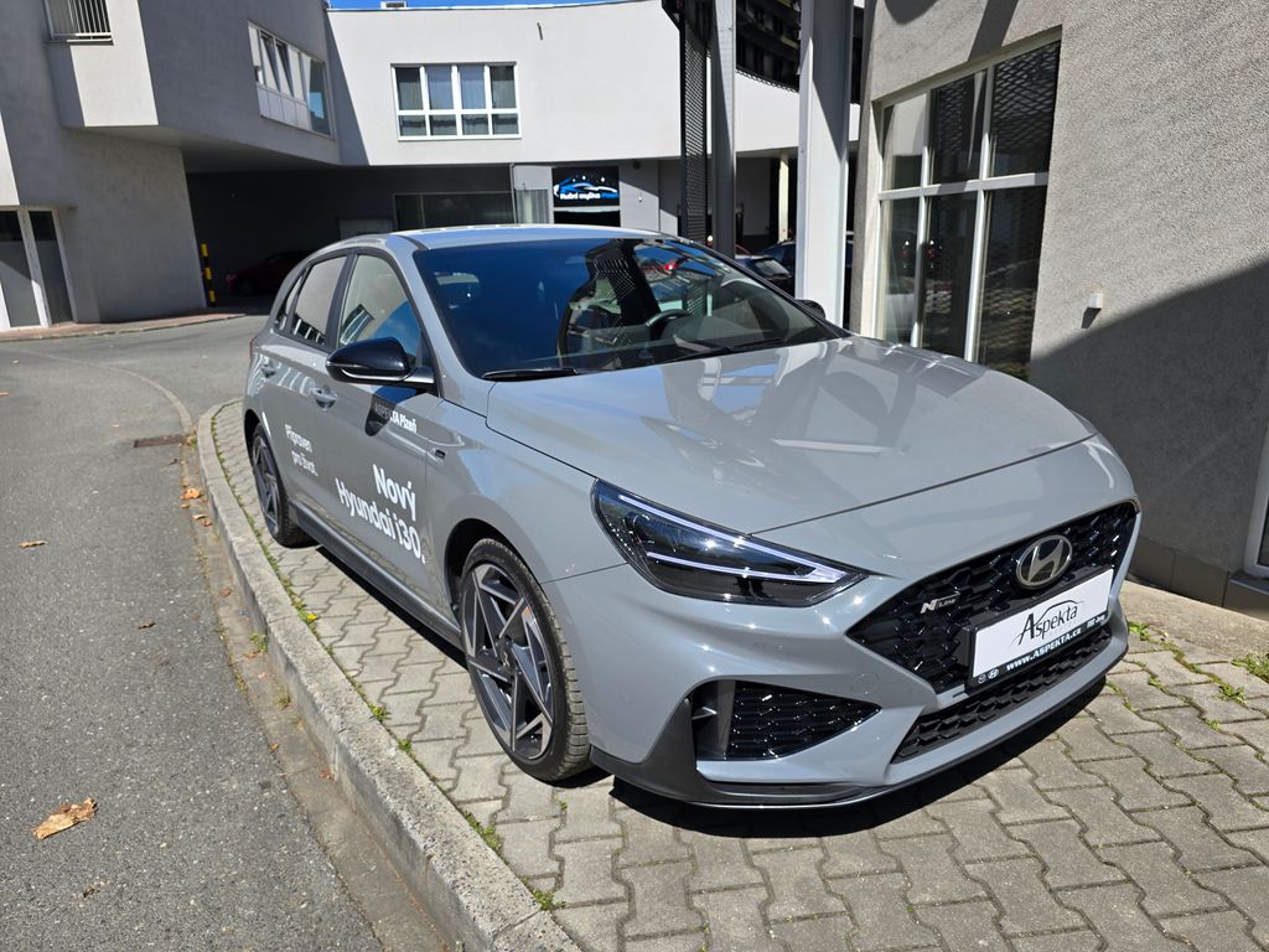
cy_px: 476
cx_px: 634
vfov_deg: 58.9
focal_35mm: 23
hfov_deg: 73.9
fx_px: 843
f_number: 1.7
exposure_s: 1/767
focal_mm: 6.3
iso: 12
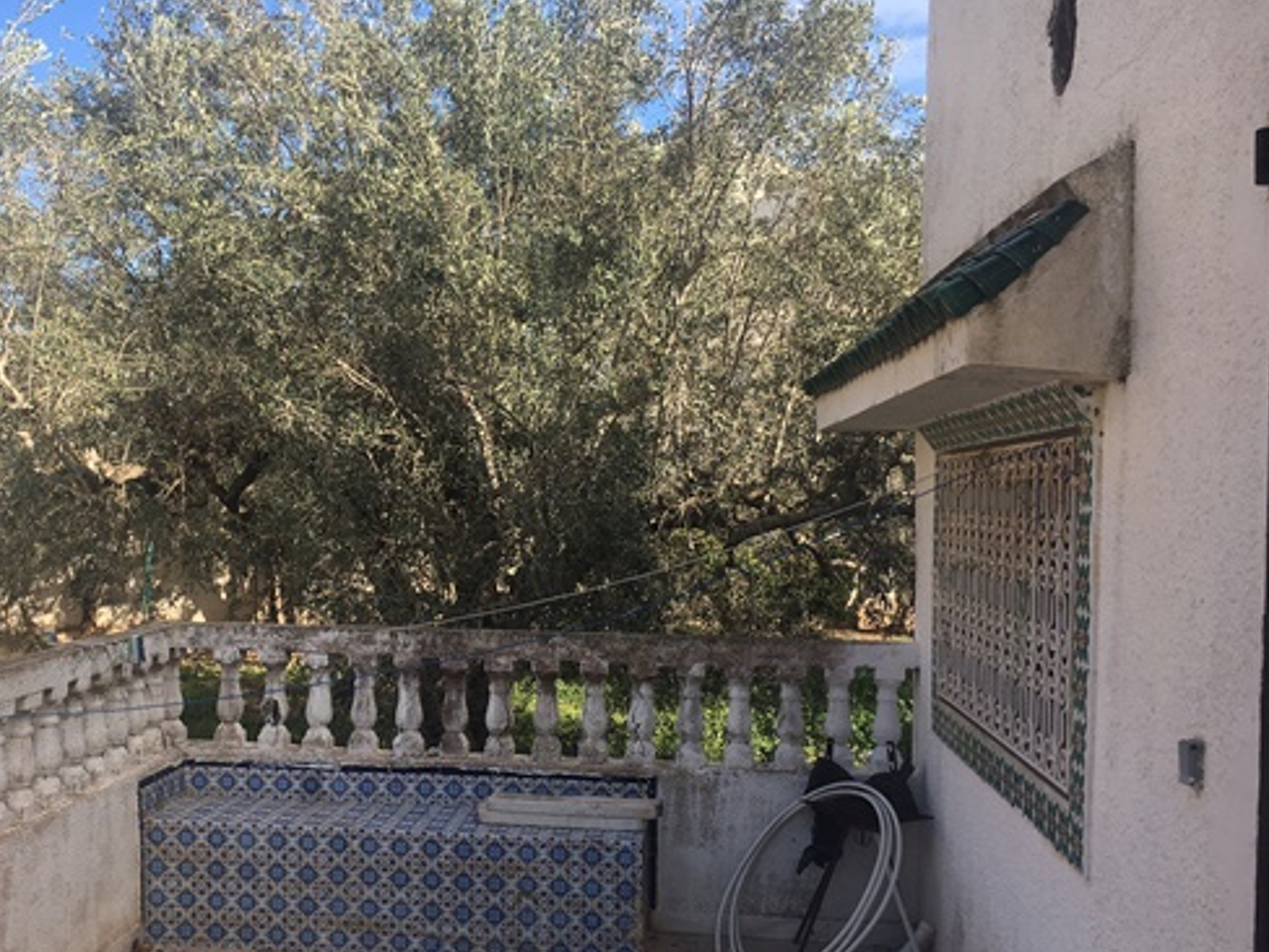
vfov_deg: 37.6
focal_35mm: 38
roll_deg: -0.2
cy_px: 544
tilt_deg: -2.3
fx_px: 1393
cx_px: 463
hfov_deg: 48.4
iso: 25
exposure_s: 1/845
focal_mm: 4.15
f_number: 2.2
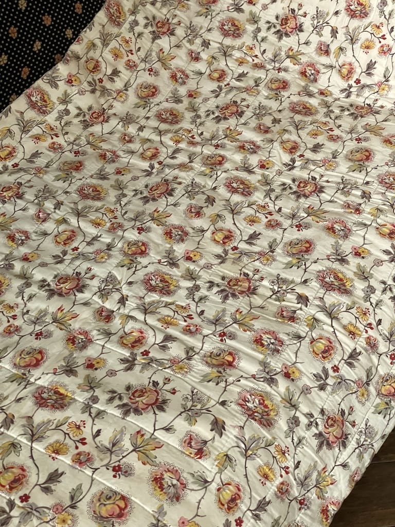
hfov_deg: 28.0
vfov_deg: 36.8
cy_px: 264
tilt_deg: -41.8
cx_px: 198
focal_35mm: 52
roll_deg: +2.0
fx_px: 791
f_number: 2
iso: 800
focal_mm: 6
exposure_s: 1/43
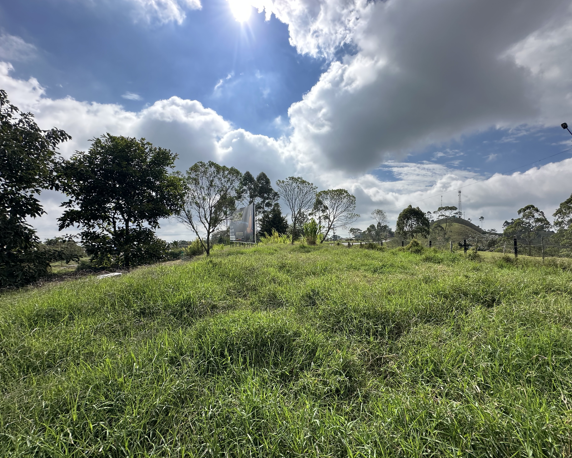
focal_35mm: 15
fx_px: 254
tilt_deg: +1.4
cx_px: 311
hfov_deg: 96.5
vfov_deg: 84.0
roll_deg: +0.9
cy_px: 235
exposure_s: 1/2257
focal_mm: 2.22
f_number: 2.2
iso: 50
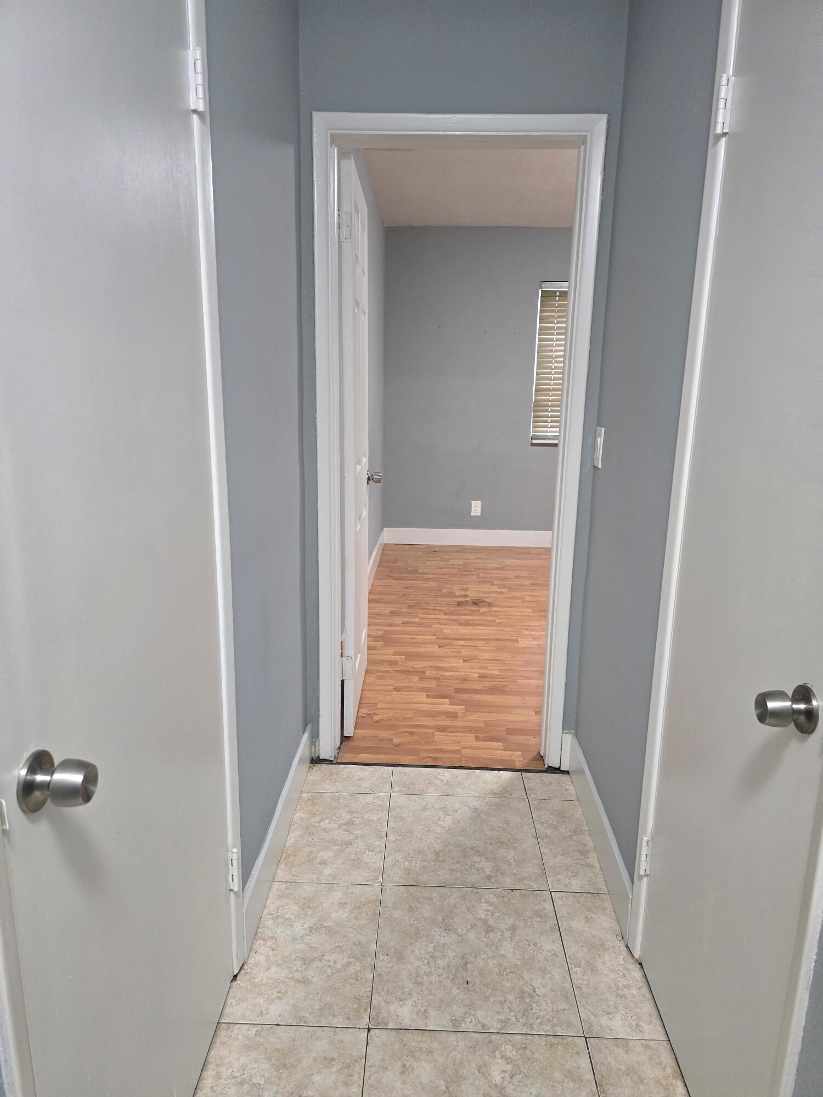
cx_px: 412
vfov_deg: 73.9
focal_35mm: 23
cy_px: 548
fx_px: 729
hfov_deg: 58.9
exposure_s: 1/120
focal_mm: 6.3
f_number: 1.7
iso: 1000
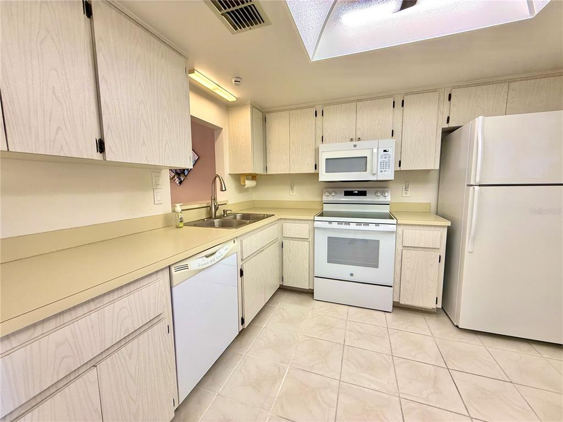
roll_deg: +0.6
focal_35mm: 14
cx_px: 282
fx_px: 228
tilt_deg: -6.6
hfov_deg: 102.1
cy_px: 211
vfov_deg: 85.7
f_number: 2.2
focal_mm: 2.22
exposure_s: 1/120
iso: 125
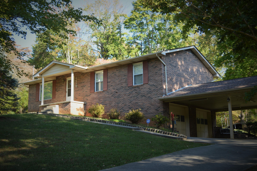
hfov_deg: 41.1
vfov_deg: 28.0
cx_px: 128
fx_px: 342
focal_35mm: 48
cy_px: 86
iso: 100
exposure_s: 1/100
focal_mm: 32
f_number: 5
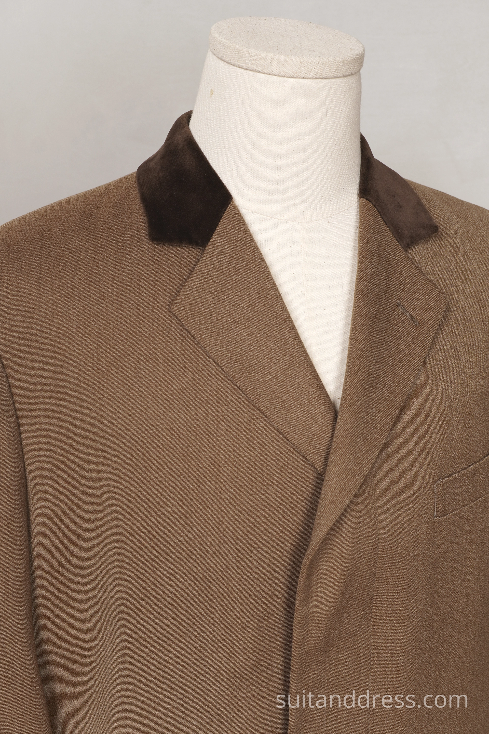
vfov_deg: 41.1
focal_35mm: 48
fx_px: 978
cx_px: 244
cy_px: 367
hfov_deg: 28.1
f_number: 6.3
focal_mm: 32
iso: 200
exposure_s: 1/10
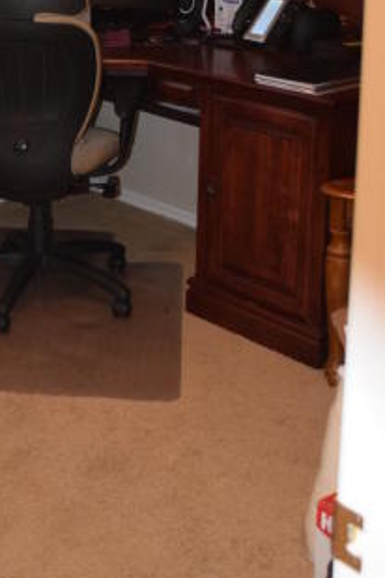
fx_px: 1315
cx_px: -48
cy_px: 81
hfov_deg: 16.1
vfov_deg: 24.2
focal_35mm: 82
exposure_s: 1/60
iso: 1250
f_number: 3.8
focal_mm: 22
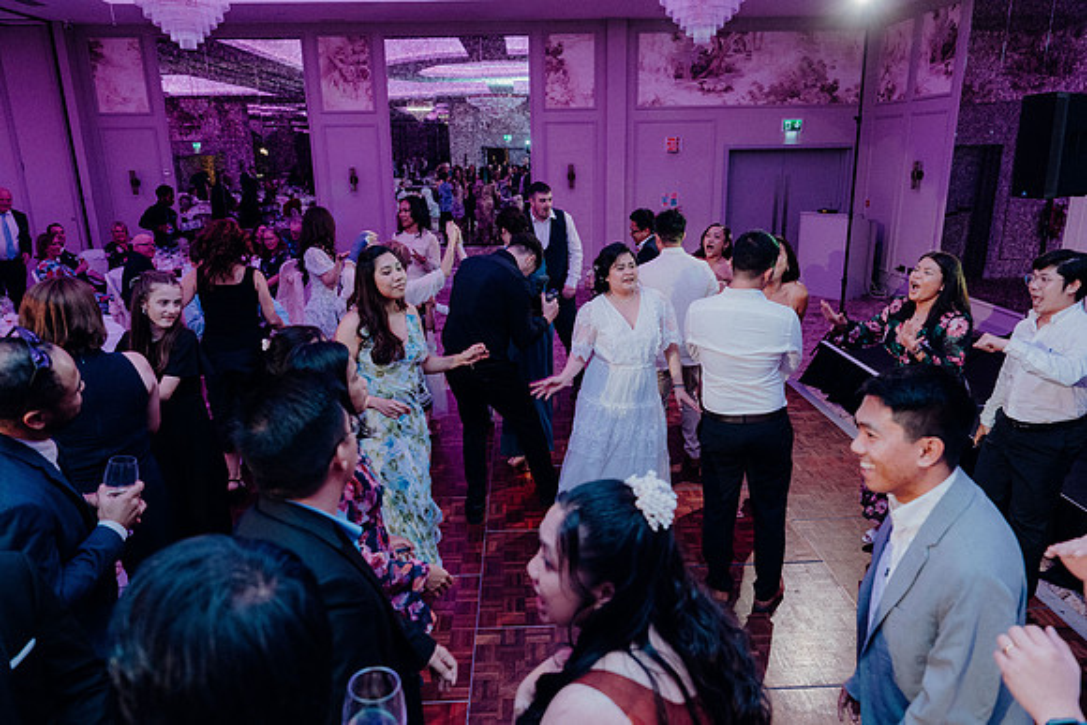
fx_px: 725
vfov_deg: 53.2
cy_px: 362
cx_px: 544
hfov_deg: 73.7
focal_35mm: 24
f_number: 3.5
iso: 3200
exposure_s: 1/160
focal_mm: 24
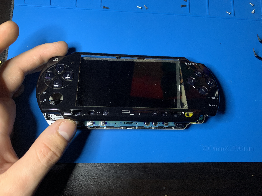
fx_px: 197
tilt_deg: -80.1
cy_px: 98
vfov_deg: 53.1
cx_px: 131
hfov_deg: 67.3
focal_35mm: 26
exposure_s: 1/60
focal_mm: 4.25
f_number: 1.8
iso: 400
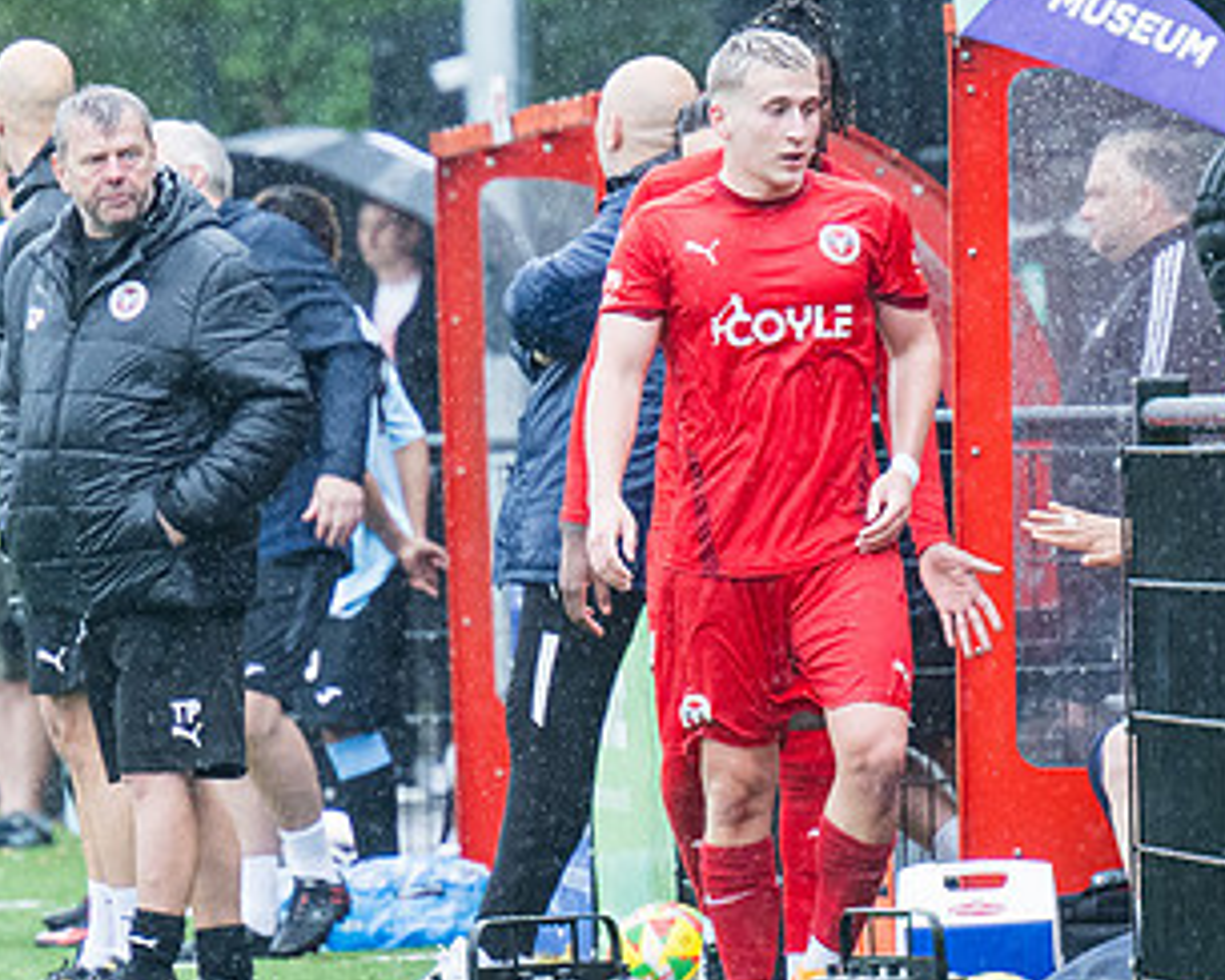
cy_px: 254
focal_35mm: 719
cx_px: 605
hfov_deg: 2.7
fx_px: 26068
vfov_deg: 2.2
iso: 1000
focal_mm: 200
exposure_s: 1/800
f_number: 4
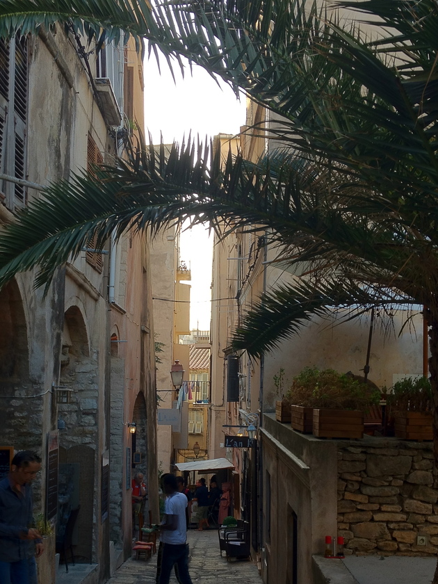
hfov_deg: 29.0
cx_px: 168
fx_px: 844
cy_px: 379
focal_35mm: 50
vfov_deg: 37.9
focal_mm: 4.28
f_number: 2.4
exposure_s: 1/120
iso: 80
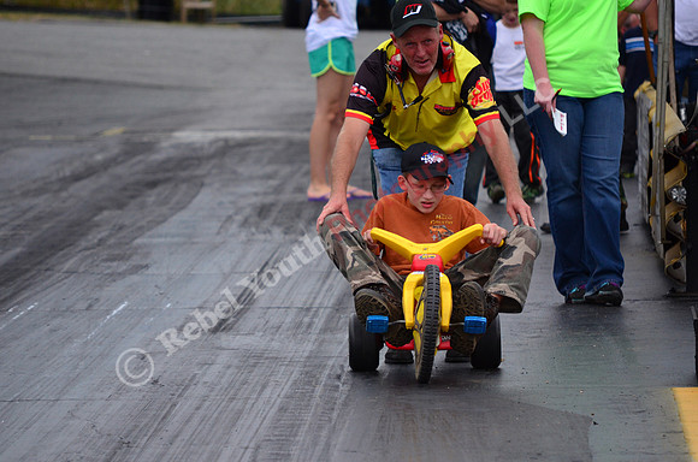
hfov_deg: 6.9
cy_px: 231
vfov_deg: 4.6
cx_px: 349
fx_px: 5804
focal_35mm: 300
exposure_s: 1/2500
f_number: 6.3
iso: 1000
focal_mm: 200
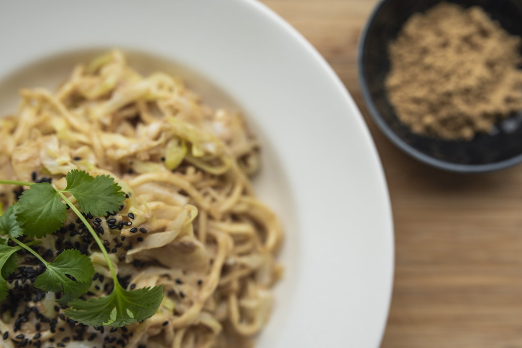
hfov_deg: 54.4
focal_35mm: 35
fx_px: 508
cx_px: 261
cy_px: 174
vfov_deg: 37.9
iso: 250
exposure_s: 1/250
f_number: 2.8
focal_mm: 35
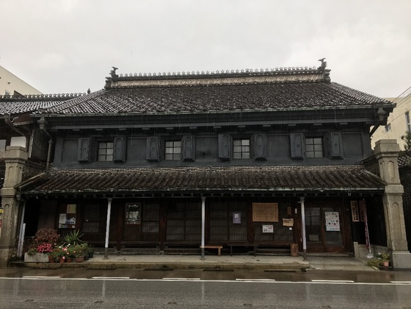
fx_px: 332
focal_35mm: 28
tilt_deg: +12.3
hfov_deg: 63.4
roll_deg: +0.2
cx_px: 206
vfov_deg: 49.7
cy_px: 154
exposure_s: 1/120
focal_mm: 3.99
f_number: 1.8
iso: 25
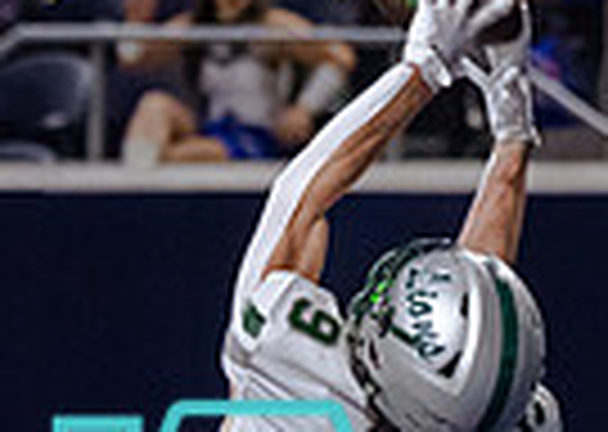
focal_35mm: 744
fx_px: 12828
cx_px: 436
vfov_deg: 1.9
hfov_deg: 2.7
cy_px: 344
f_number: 2.8
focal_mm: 118
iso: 3200
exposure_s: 1/1250
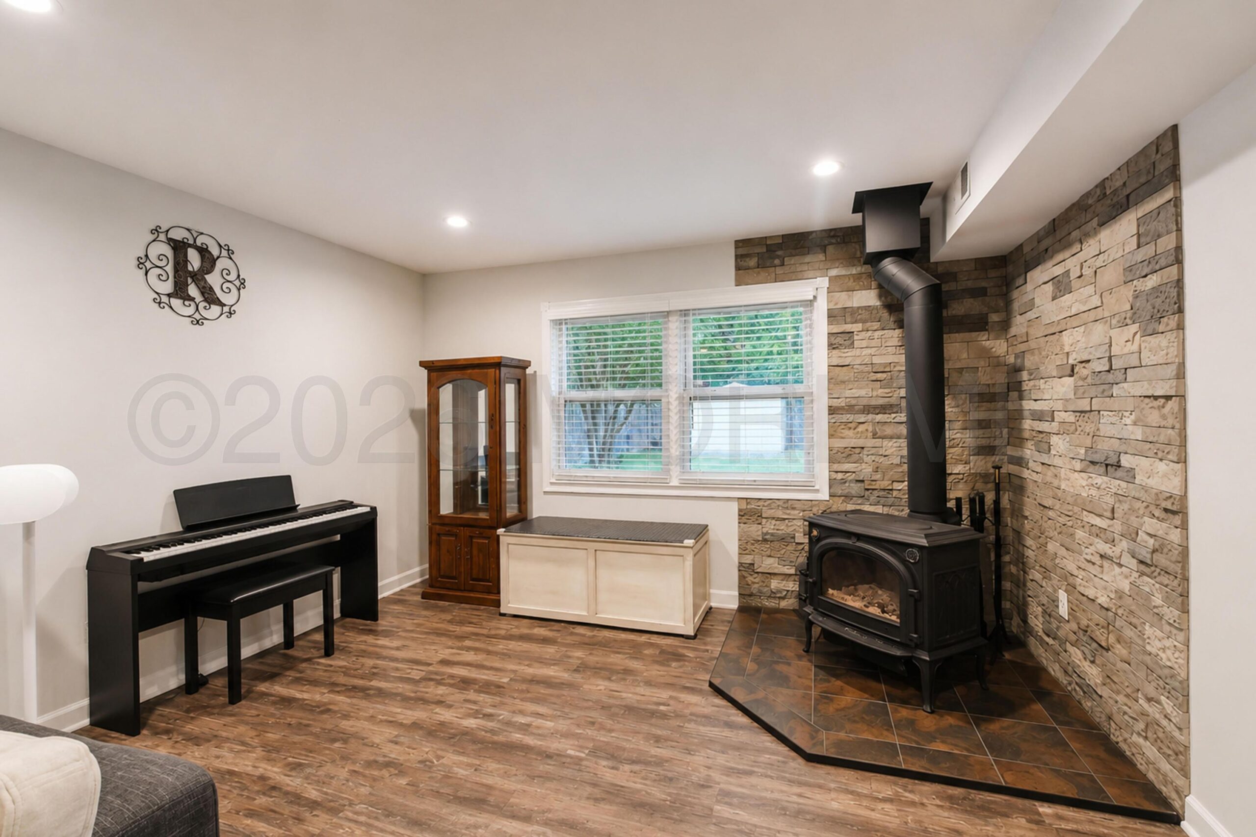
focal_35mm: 15
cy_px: 418
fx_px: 523
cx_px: 628
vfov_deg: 77.3
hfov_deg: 100.4
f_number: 5.6
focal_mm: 10
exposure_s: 1/40
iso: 2500
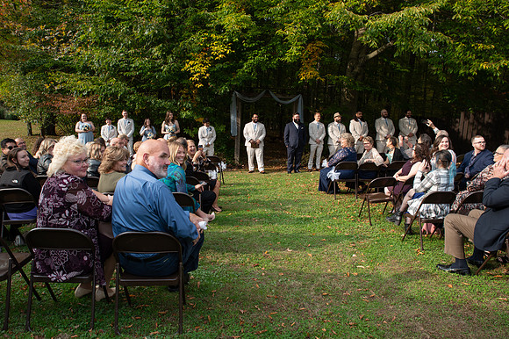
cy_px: 169
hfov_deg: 70.3
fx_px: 361
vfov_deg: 50.2
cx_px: 245
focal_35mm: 26
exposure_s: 1/200
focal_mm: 24
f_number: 8
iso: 400
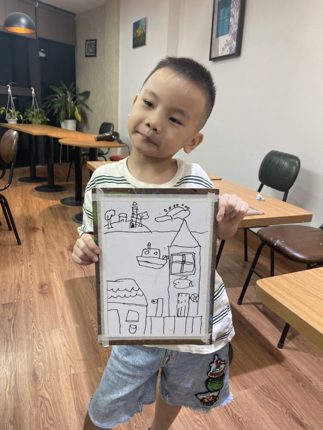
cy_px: 215
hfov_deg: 53.1
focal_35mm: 26
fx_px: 323
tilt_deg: -17.8
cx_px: 162
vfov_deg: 67.3
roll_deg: -4.1
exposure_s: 1/100
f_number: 1.6
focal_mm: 4.2
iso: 64
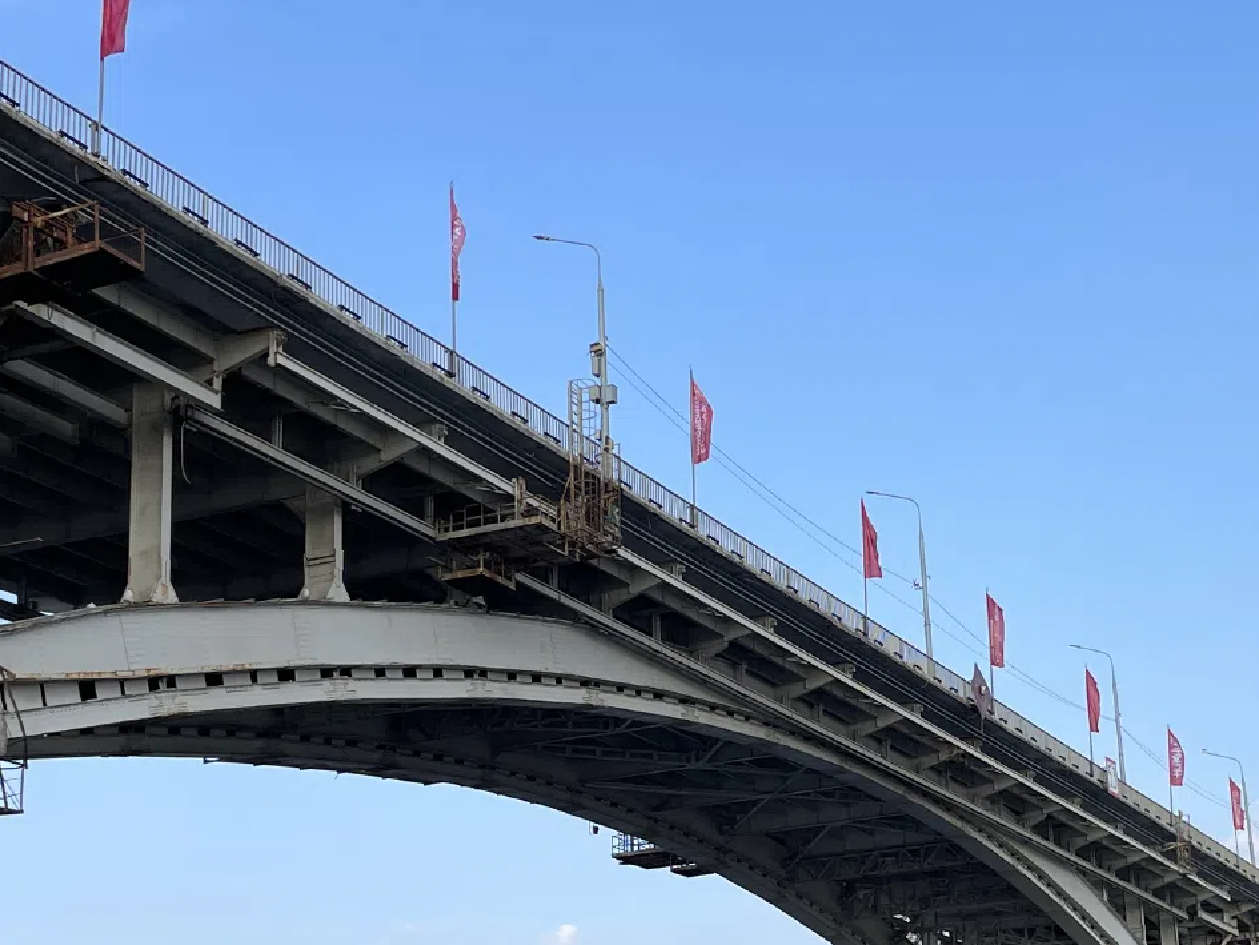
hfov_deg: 29.2
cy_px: 686
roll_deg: +3.0
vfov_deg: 22.1
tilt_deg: +14.1
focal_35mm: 66
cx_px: 849
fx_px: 2401
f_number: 1.6
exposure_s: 1/1916
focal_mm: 4.2
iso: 32
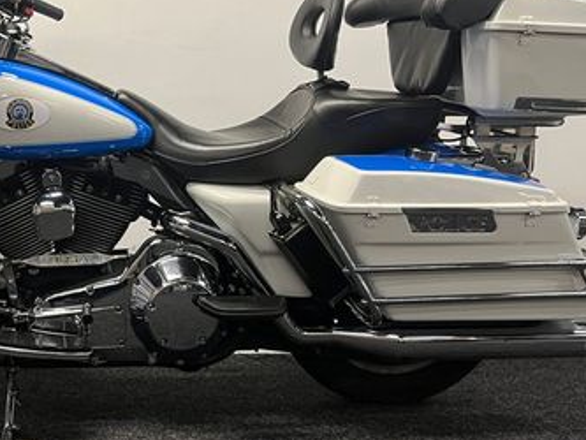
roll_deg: +0.4
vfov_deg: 29.1
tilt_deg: -0.8
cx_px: 136
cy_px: 185
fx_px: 847
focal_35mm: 50
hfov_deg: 37.1
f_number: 1.6
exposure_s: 1/50
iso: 100
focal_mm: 5.1
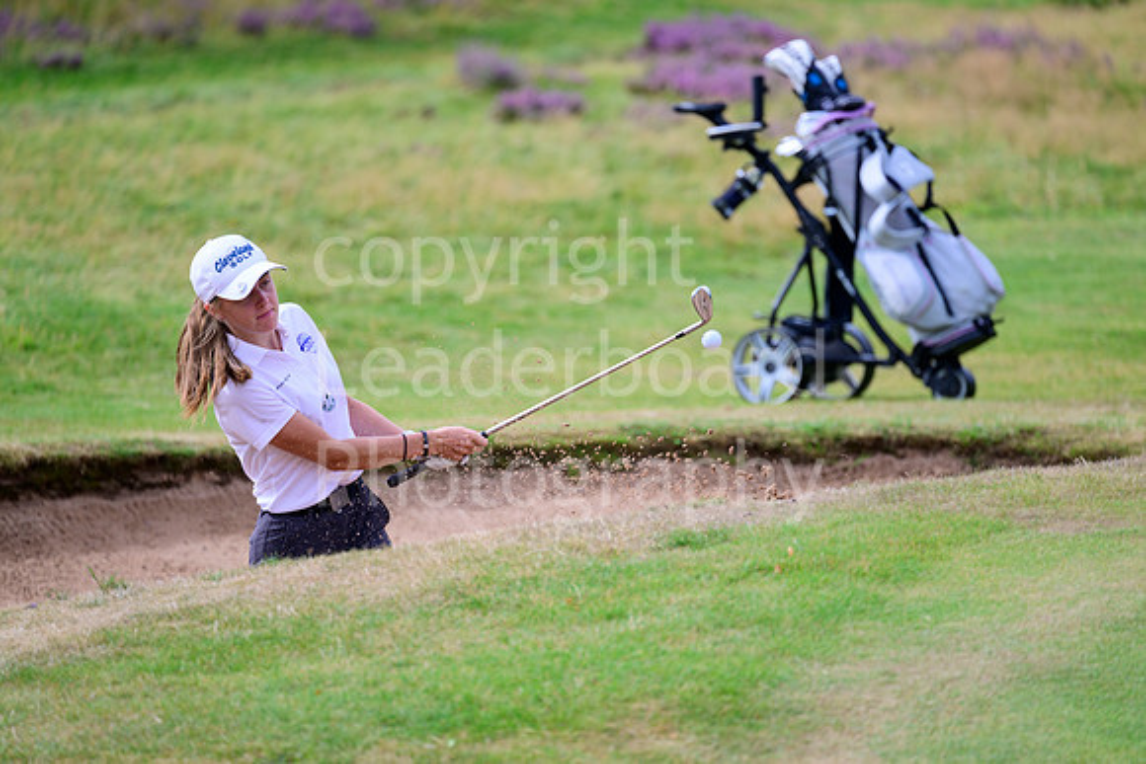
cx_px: 573
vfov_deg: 4.2
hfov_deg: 6.2
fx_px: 10507
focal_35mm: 330
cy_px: 382
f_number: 5.6
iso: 320
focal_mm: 330
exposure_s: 1/1000
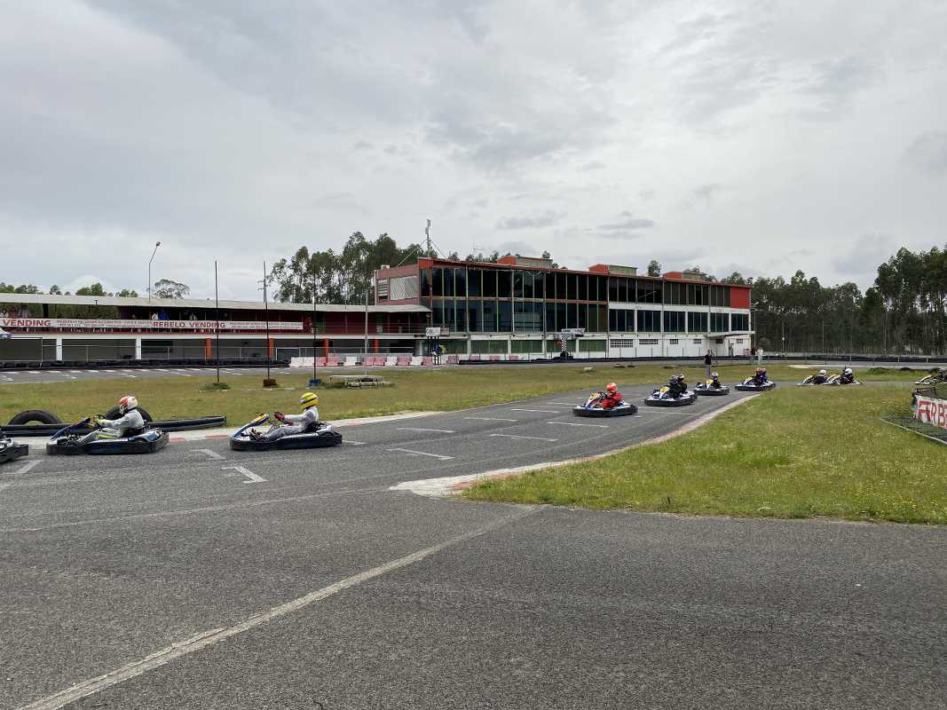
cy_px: 355
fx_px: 711
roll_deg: +0.9
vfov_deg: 53.1
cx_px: 474
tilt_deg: -2.5
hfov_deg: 67.3
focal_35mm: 26
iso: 32
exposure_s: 1/1585
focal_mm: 4.25
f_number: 1.8
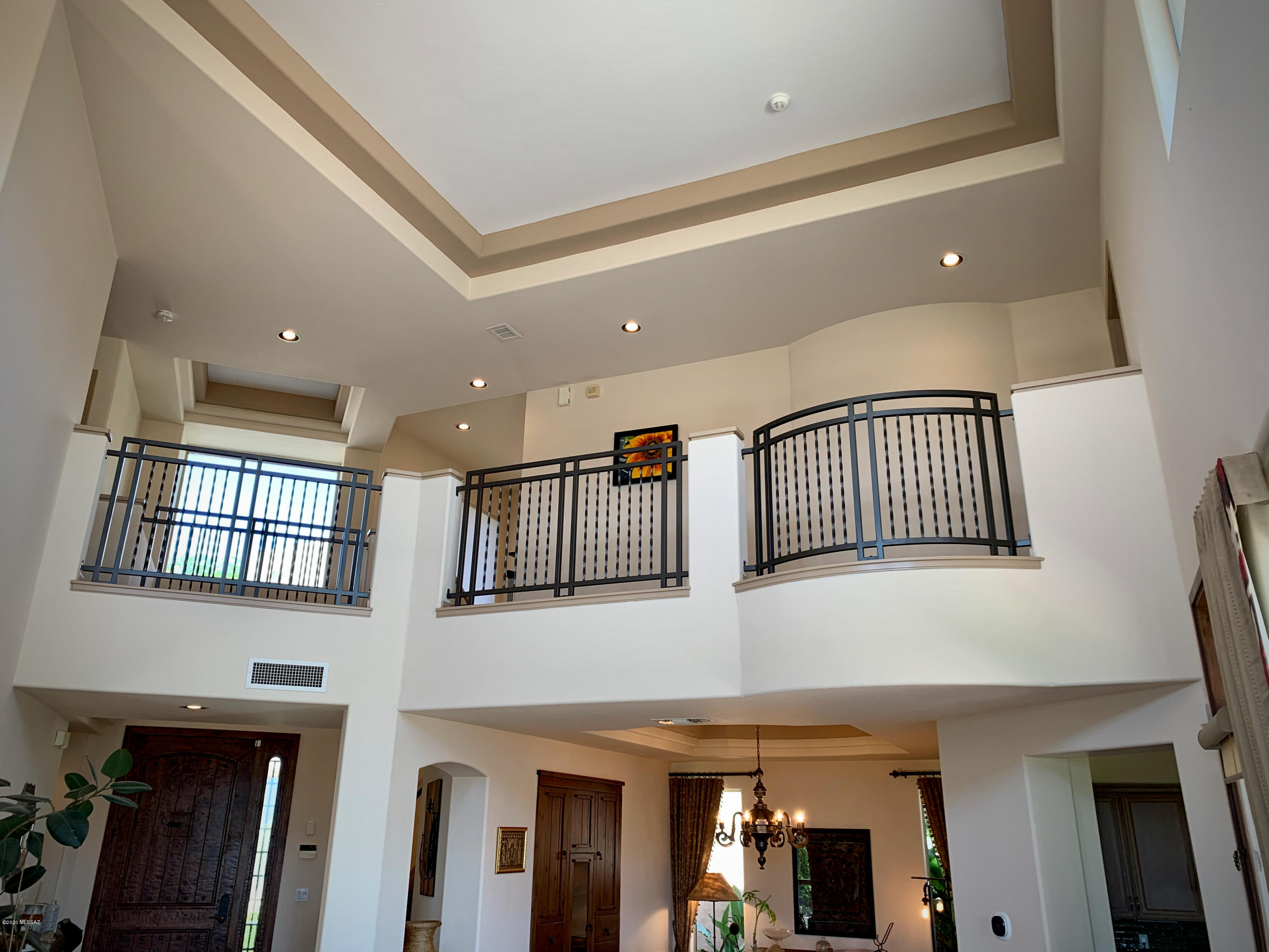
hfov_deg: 67.3
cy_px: 476
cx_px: 634
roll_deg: -1.2
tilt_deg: +21.5
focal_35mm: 26
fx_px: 953
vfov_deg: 53.1
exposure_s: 1/120
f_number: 1.8
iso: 64
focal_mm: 4.25
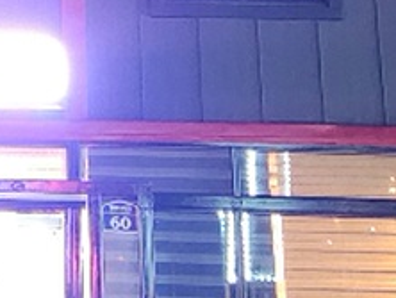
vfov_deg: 8.1
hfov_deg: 11.3
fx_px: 1935
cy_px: -434
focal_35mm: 169
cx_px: -168
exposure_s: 1/24
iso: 1250
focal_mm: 5.4
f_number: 1.8
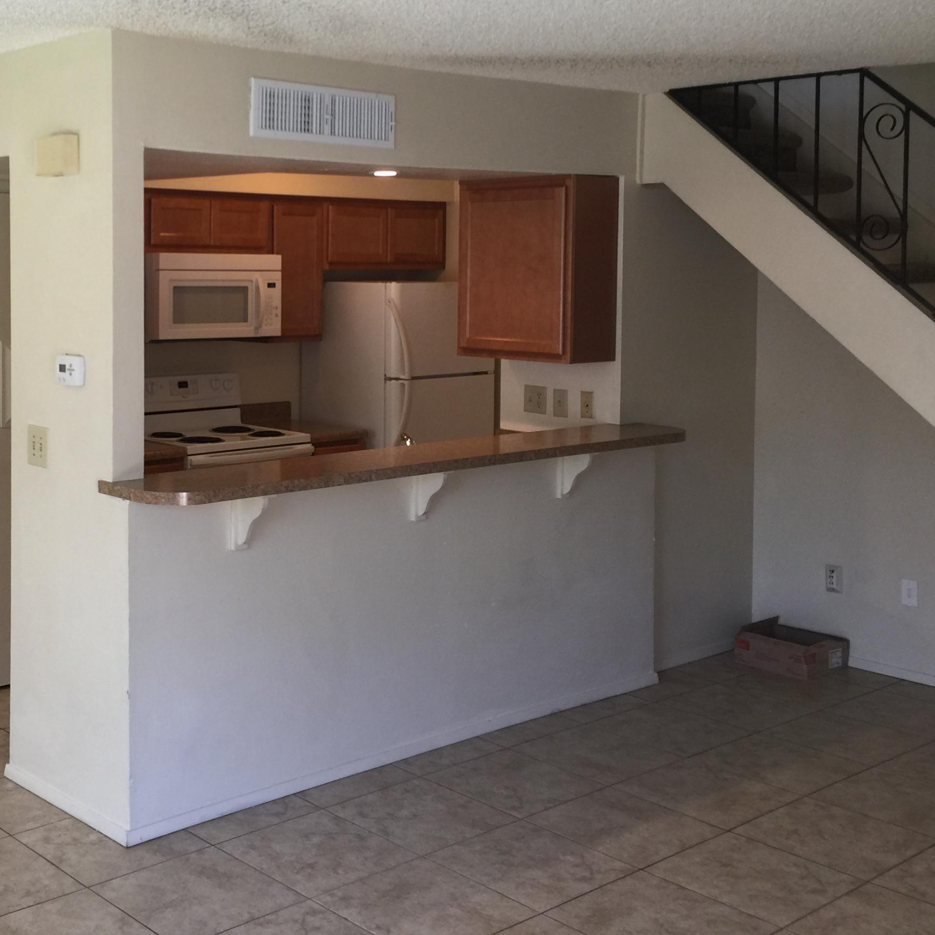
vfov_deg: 38.1
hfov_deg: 37.6
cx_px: 261
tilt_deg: -2.3
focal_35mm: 44
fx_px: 1345
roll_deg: -1.2
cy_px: 340
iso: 32
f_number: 2.2
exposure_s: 1/30
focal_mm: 4.15
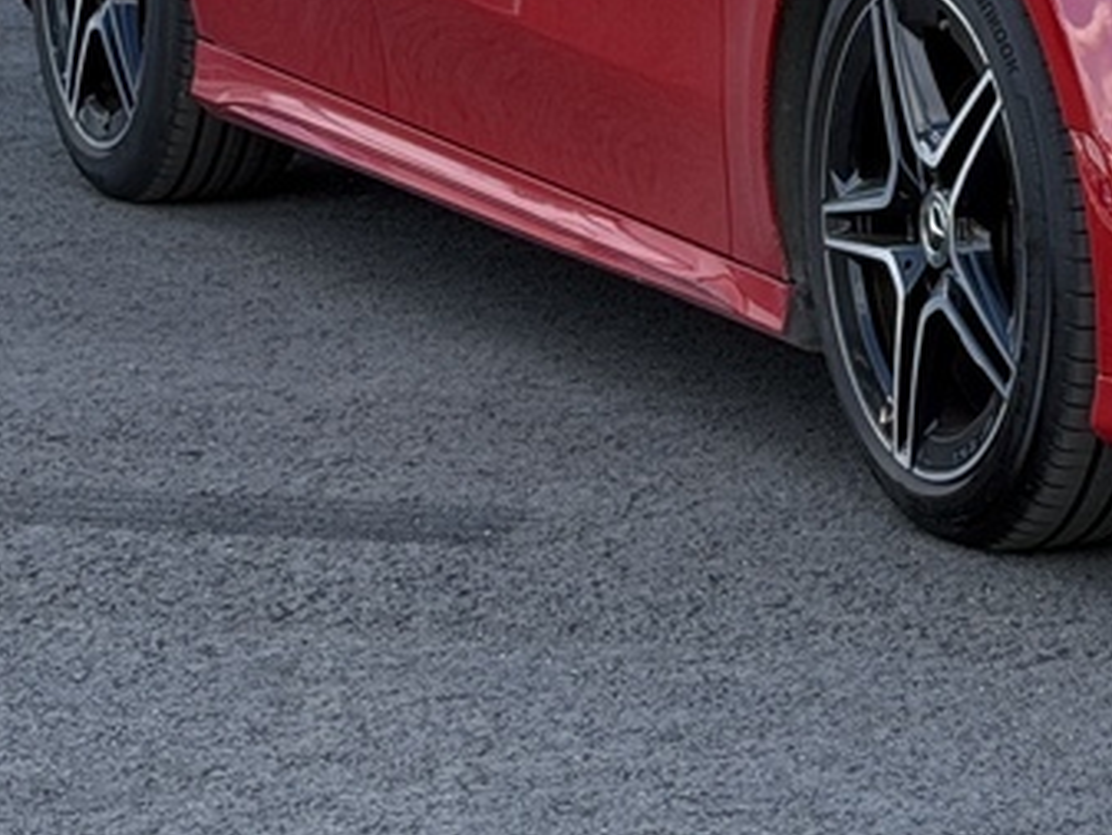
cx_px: 1251
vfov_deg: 7.2
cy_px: -224
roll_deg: +0.1
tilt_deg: -3.7
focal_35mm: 205
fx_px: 6588
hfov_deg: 9.5
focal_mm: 6.76
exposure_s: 1/802
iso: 64
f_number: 1.78
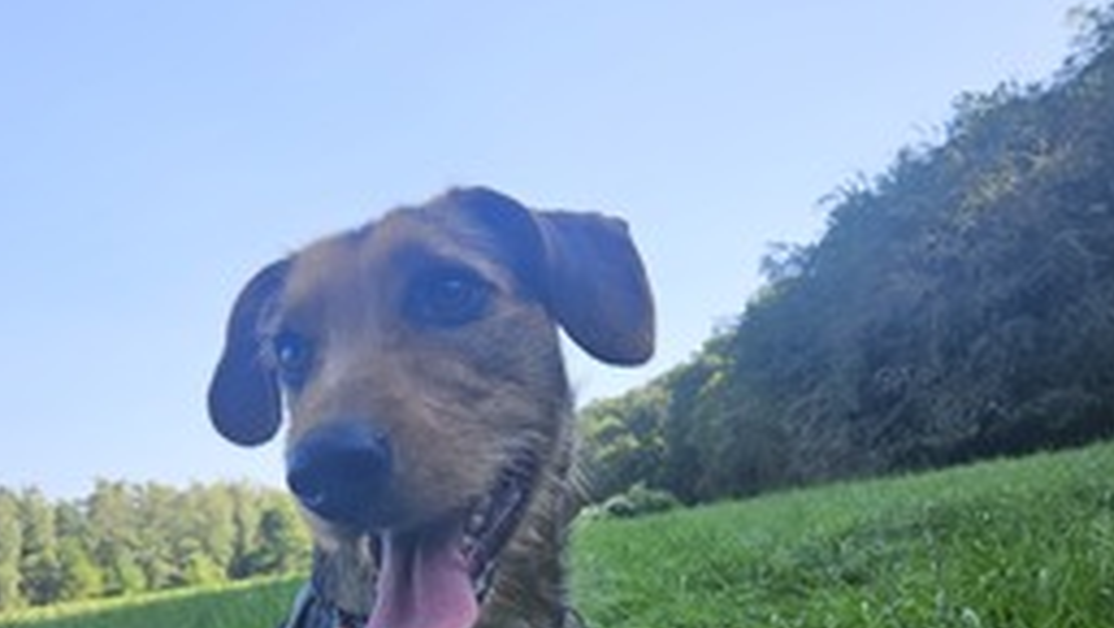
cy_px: 641
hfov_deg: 51.6
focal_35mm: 39
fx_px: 1153
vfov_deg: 28.4
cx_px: 555
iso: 25
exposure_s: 1/629
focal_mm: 5.4
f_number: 1.8
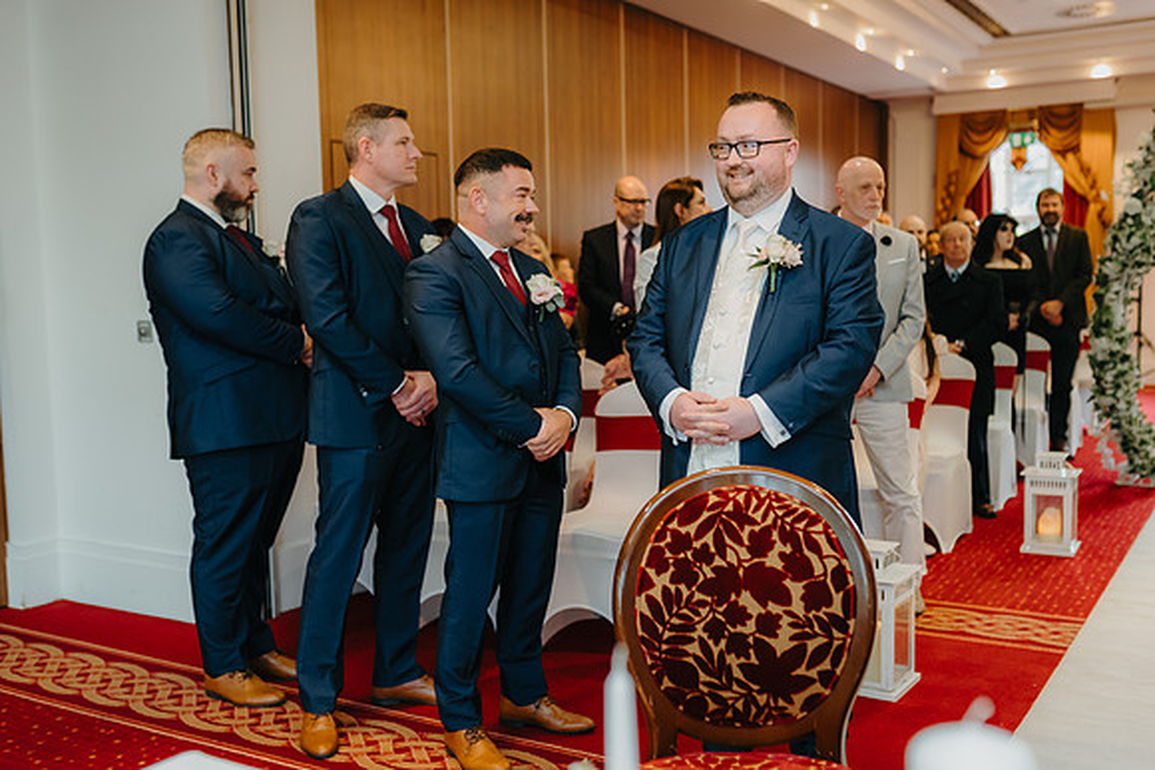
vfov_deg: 35.6
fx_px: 1201
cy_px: 393
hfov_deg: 51.4
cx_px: 606
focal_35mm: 37
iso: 1250
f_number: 2.2
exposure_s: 1/160
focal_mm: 35
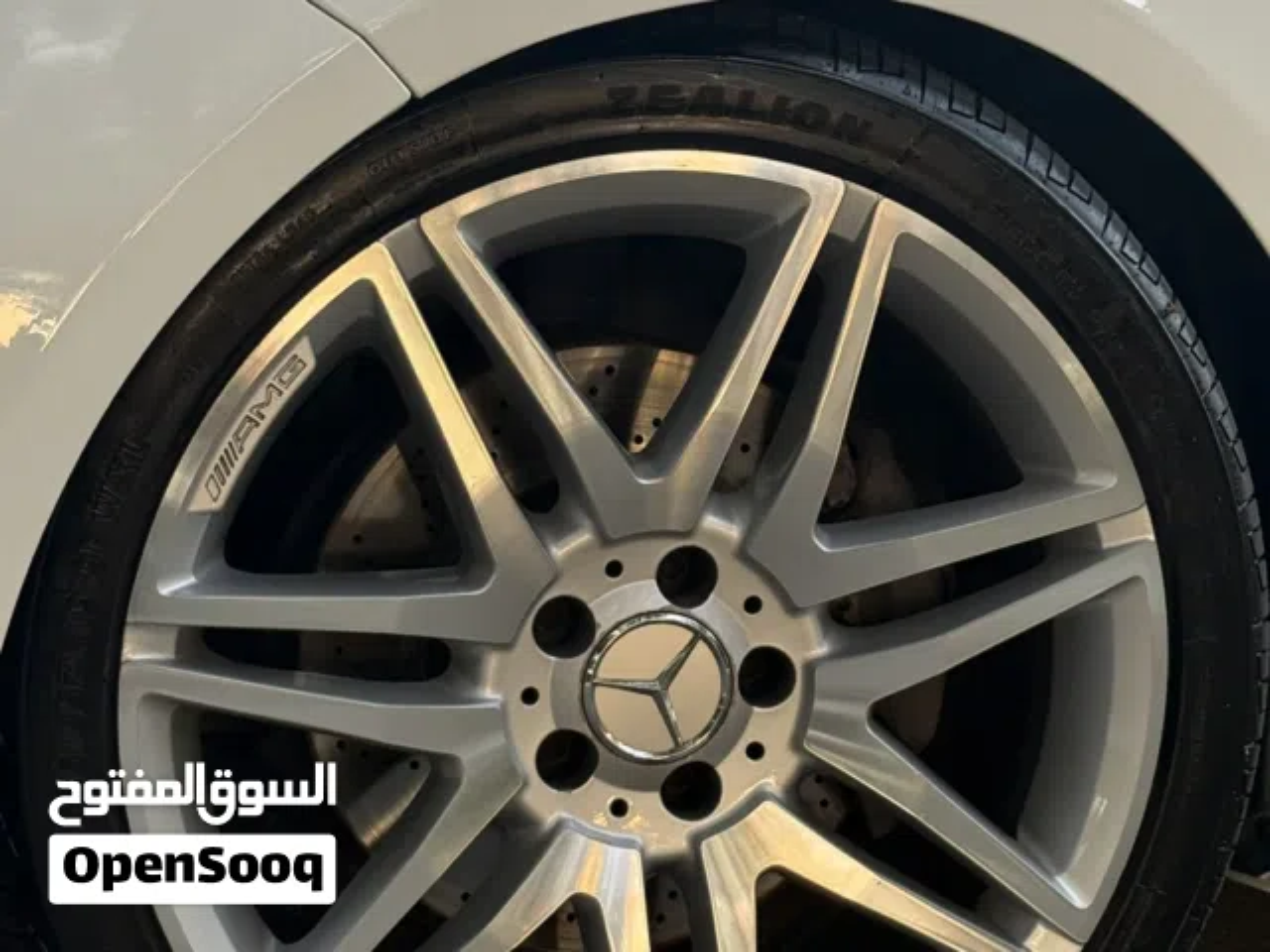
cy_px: 476
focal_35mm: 48
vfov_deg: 30.3
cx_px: 635
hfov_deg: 39.7
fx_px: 1761
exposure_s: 1/198
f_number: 1.78
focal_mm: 6.76
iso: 125
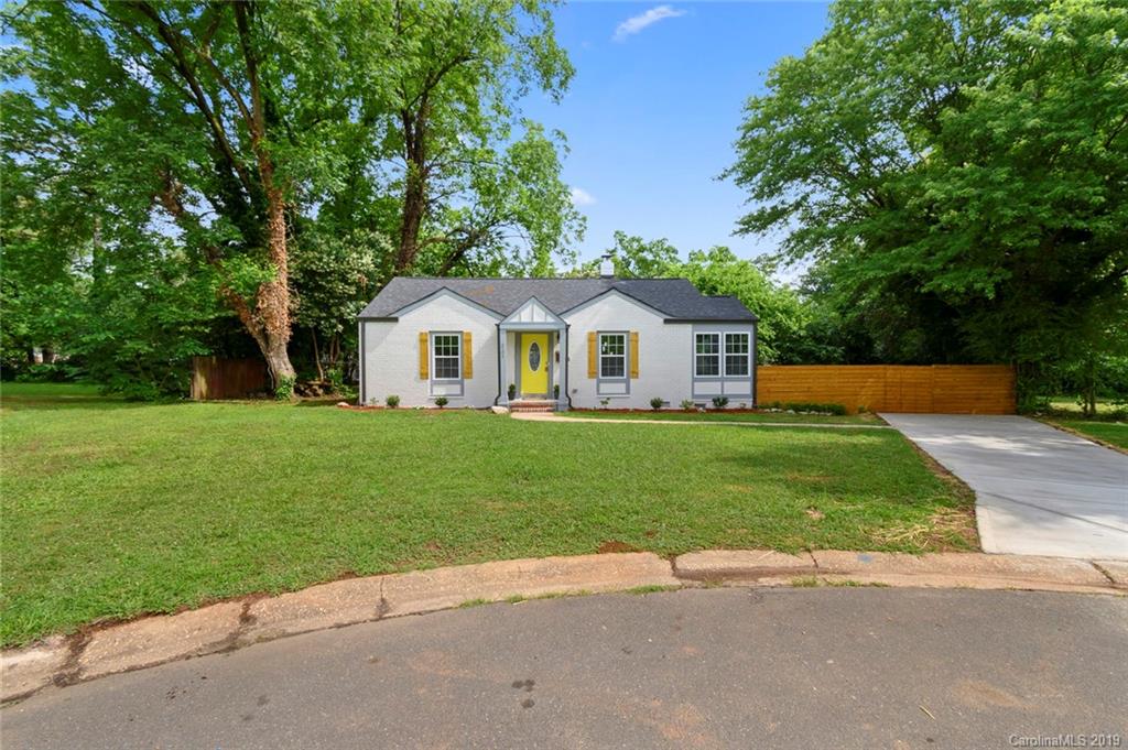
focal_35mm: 15
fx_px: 470
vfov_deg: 77.2
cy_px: 375
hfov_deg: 100.4
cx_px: 564
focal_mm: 10
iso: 100
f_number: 9
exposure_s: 1/160
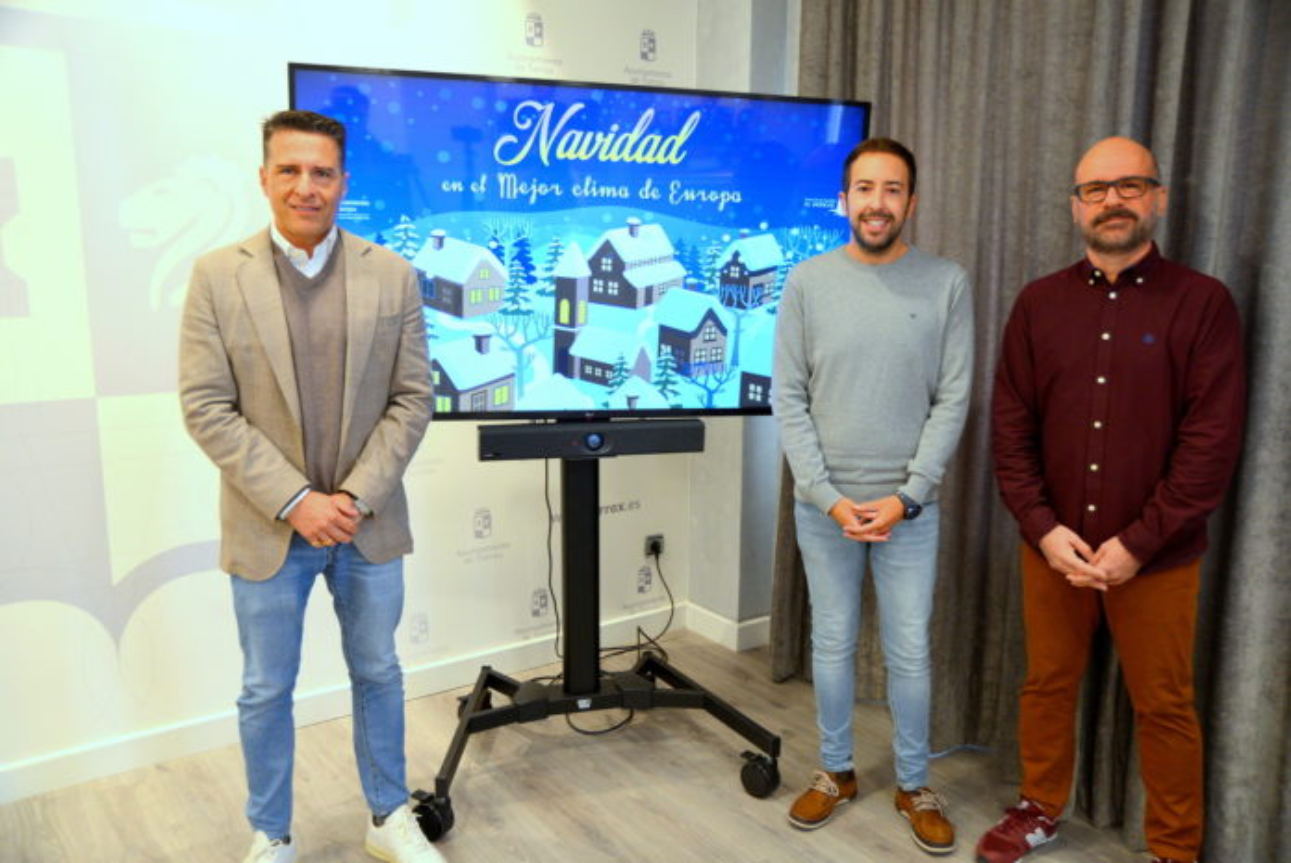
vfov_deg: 43.7
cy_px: 432
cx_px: 646
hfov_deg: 61.9
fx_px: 1076
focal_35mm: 30
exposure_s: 1/80
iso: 800
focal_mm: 30
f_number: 4.5
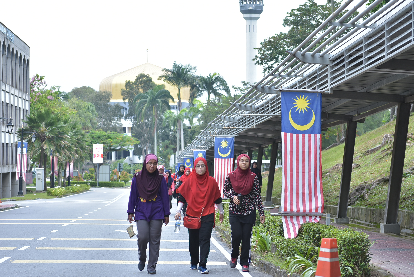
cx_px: 207
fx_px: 1208
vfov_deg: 13.1
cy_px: 138
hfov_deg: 19.4
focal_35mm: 105
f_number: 4.5
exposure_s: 1/320
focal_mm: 70
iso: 200
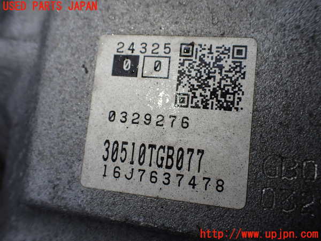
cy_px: 120
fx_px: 278
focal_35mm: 30
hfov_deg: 60.0
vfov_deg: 46.8
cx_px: 160
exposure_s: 1/160
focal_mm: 5.4
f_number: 3.2
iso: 100
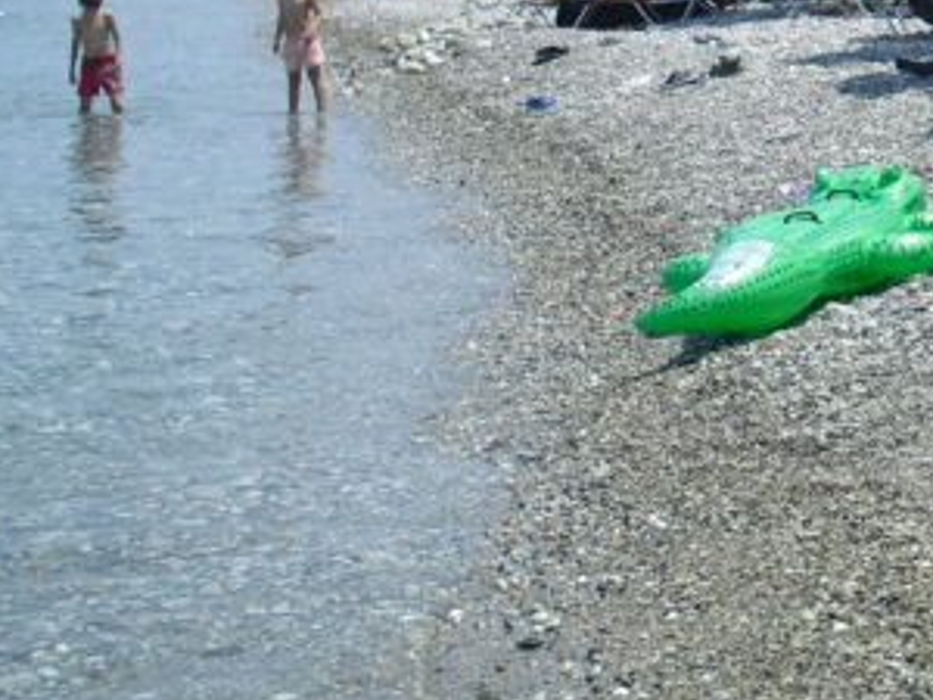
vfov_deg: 12.9
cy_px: -37
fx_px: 3046
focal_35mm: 113
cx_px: 1152
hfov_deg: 16.6
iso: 64
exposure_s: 1/250
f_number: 5.6
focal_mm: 6.2
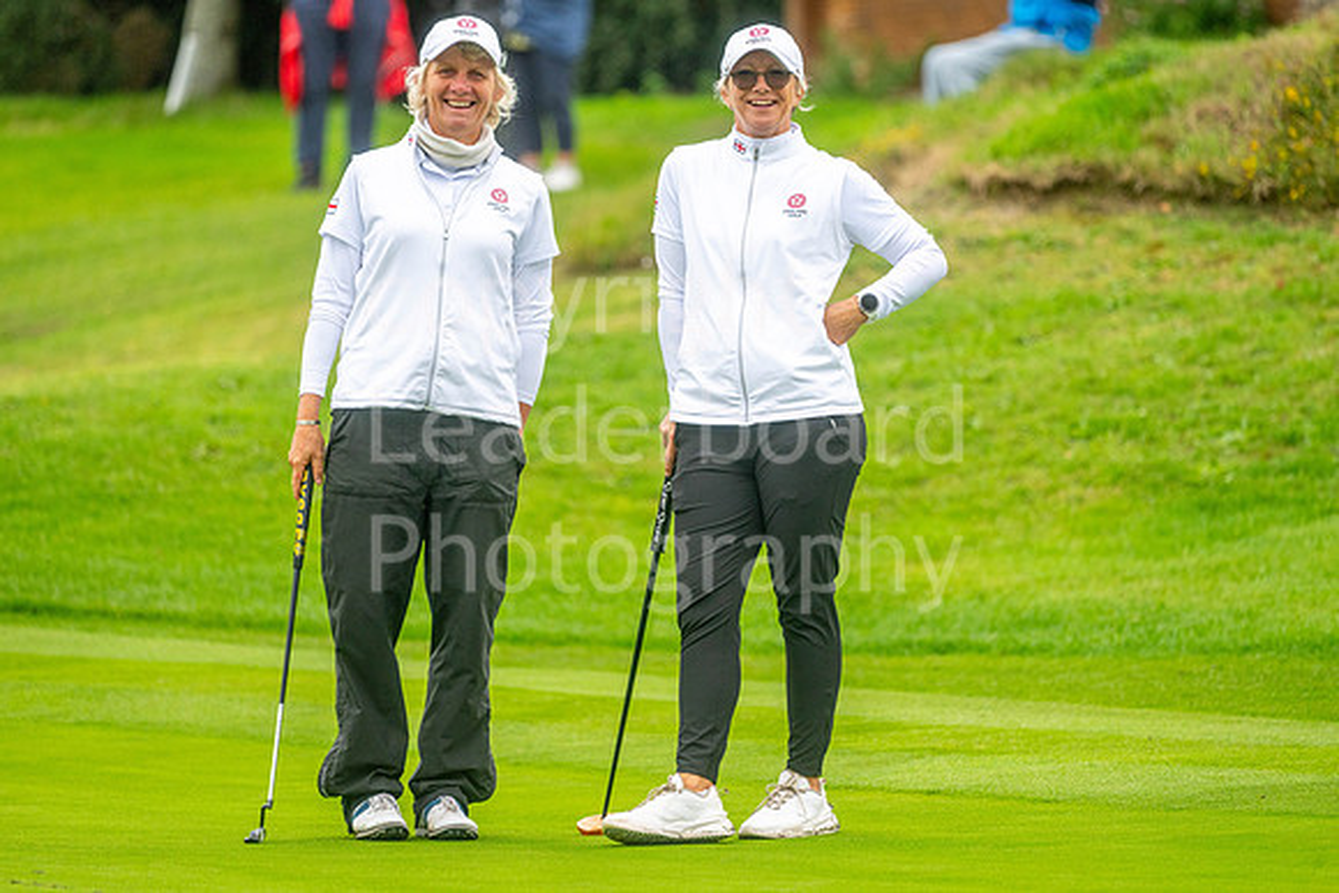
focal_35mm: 300
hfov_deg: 6.9
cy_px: 446
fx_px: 11160
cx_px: 670
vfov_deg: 4.6
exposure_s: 1/1250
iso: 800
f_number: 4
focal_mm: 300
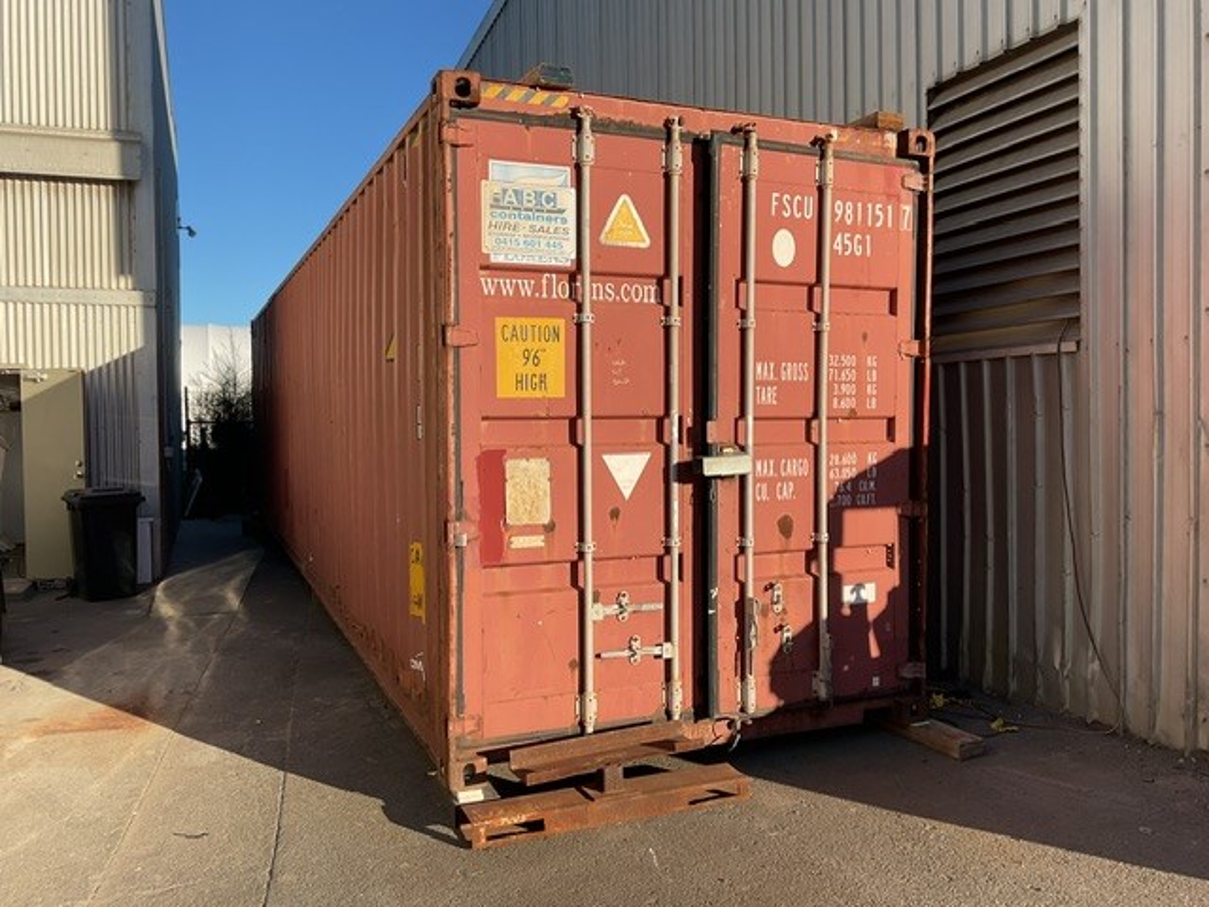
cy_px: 454
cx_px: 604
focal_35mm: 29
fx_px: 1013
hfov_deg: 61.7
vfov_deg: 48.2
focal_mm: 3
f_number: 1.8
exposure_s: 1/1311
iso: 16
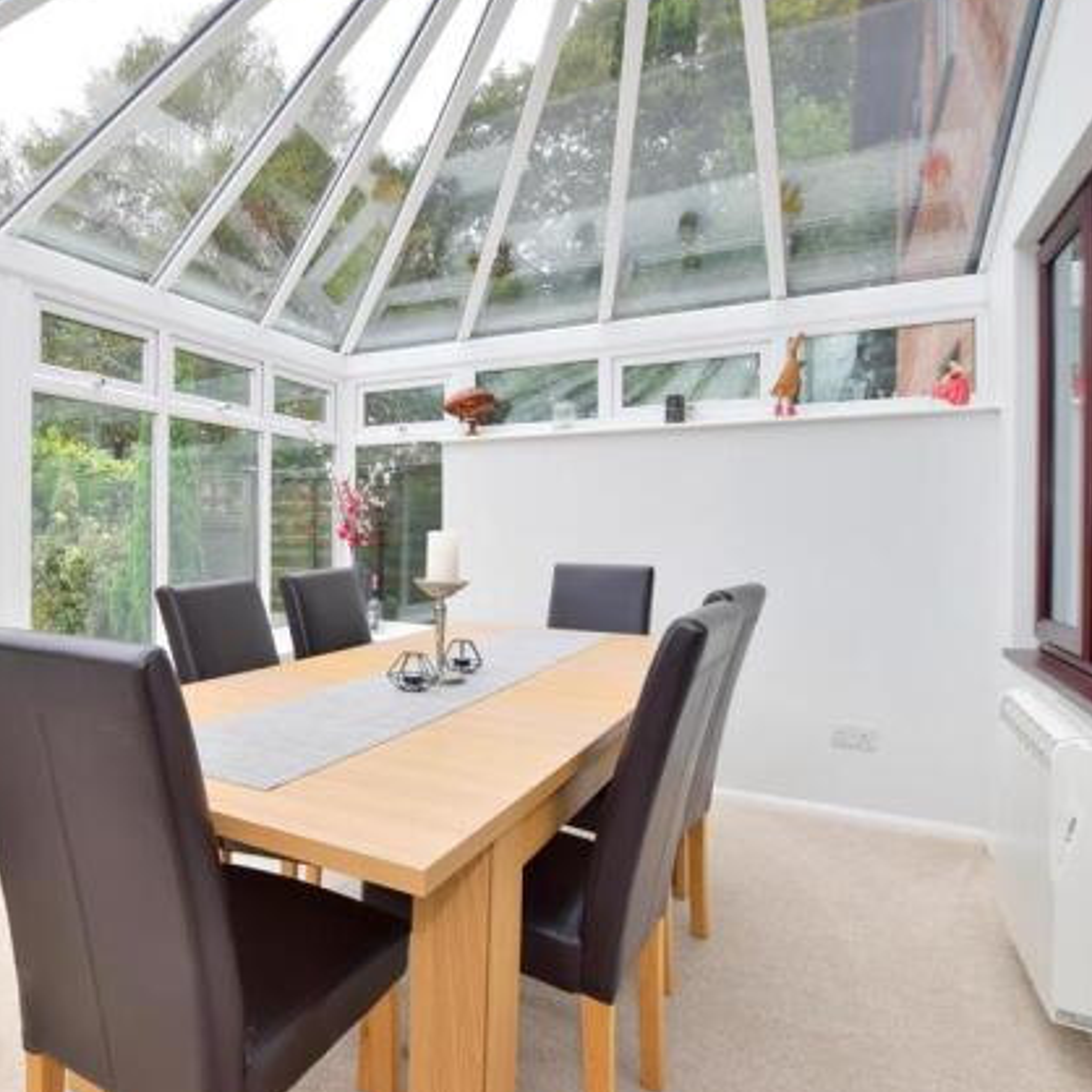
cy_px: 532
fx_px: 714
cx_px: 327
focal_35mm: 20
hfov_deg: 71.6
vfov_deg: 74.8
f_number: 11
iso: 400
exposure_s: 1/25
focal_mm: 10
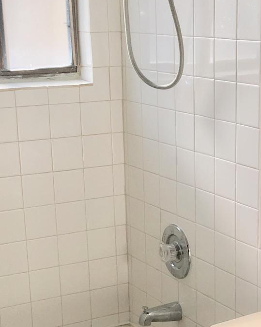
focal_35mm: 84
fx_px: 811
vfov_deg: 22.4
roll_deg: +0.5
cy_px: 262
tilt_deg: -15.0
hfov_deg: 18.1
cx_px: 200
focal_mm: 4.15
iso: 25
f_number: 2.2
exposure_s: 1/718
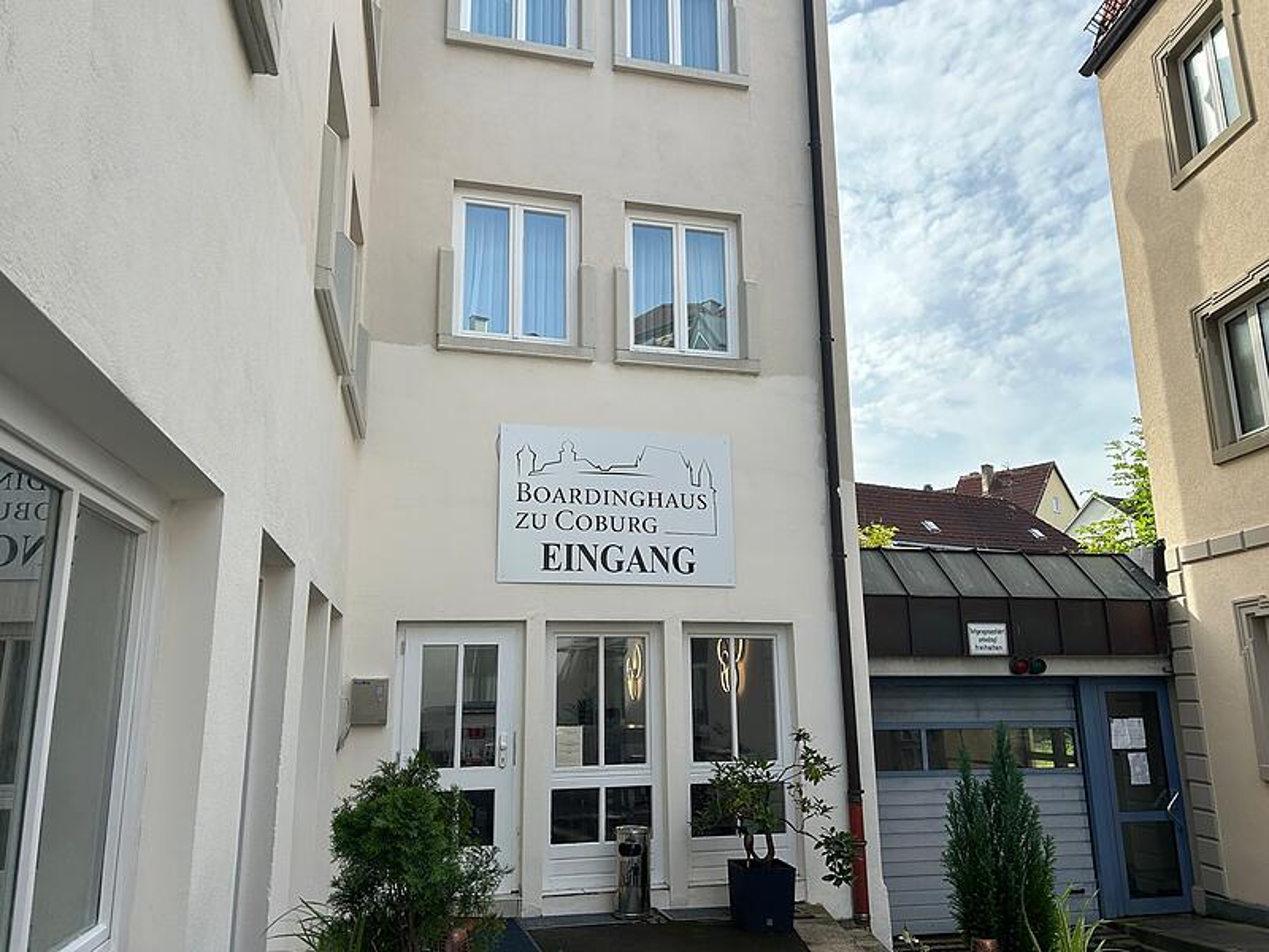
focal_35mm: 26
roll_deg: +0.7
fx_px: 953
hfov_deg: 67.3
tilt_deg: +11.4
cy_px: 476
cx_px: 634
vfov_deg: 53.1
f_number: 1.5
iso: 50
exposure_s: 1/1621
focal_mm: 5.7
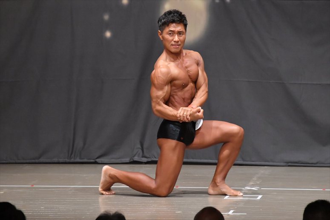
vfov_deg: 4.6
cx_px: 165
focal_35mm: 300
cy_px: 110
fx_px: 2749
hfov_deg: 6.9
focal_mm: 200
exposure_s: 1/400
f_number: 5.6
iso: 8000
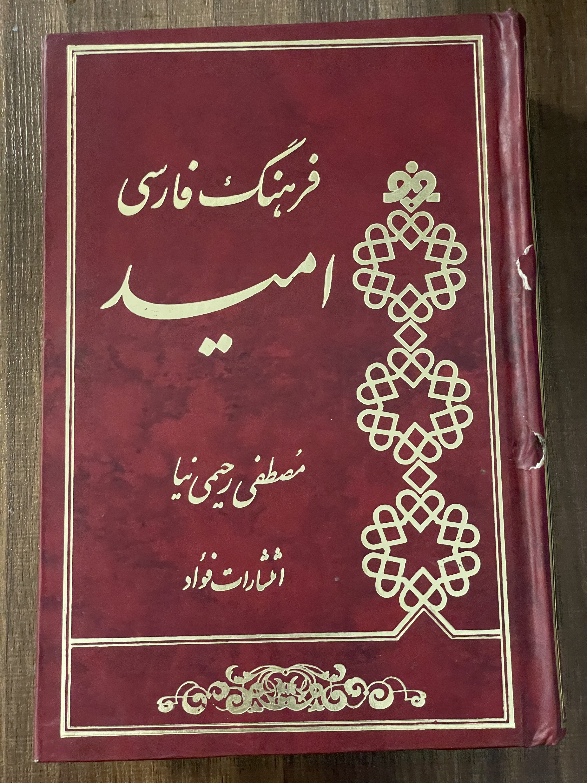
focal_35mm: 52
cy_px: 392
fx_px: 1176
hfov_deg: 28.0
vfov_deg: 36.8
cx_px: 294
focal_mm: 6
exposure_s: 1/30
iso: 1000
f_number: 2
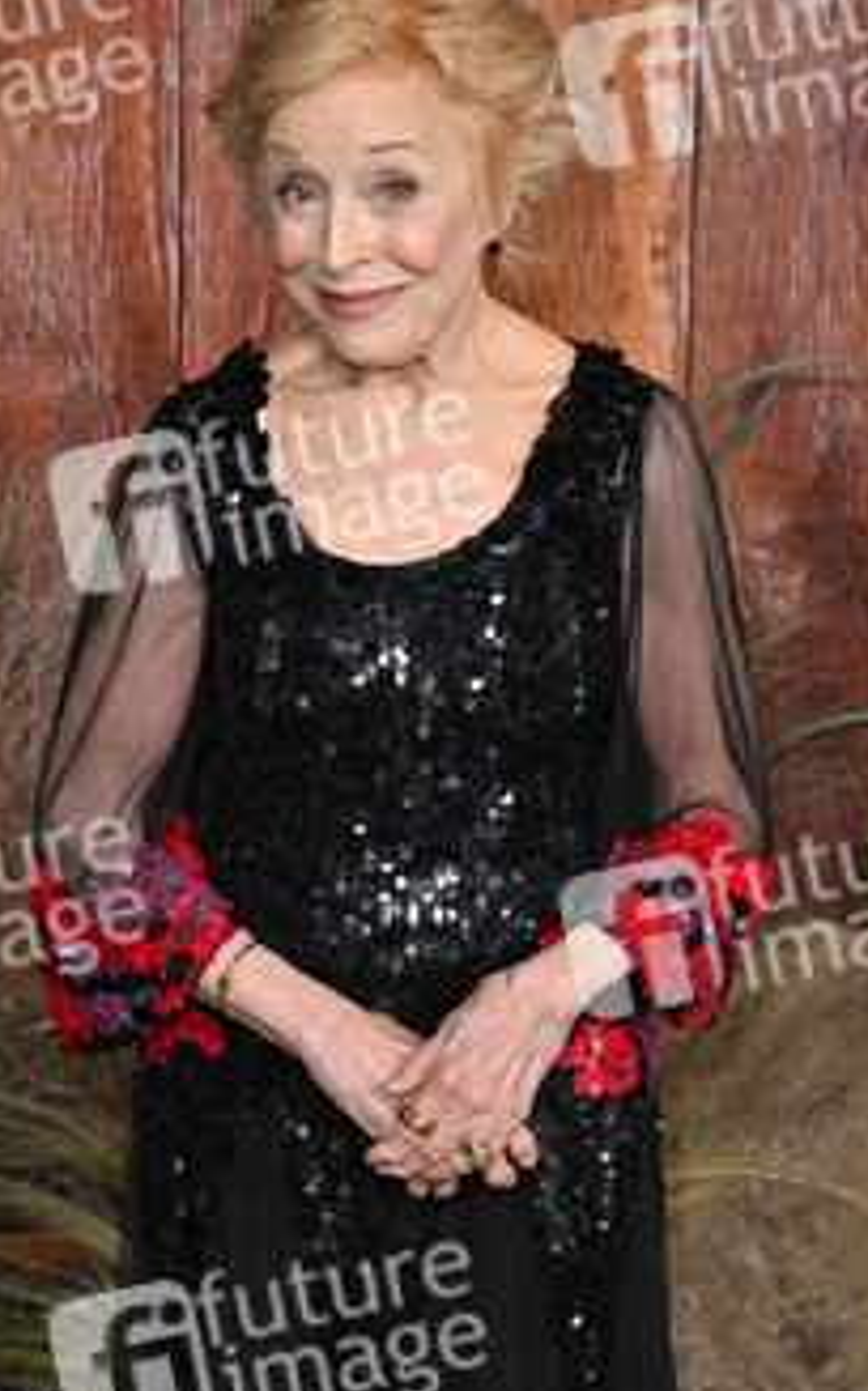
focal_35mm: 86
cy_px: 706
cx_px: 391
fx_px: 3259
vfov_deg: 24.1
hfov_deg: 15.2
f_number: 7.1
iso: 1000
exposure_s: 1/250
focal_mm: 69
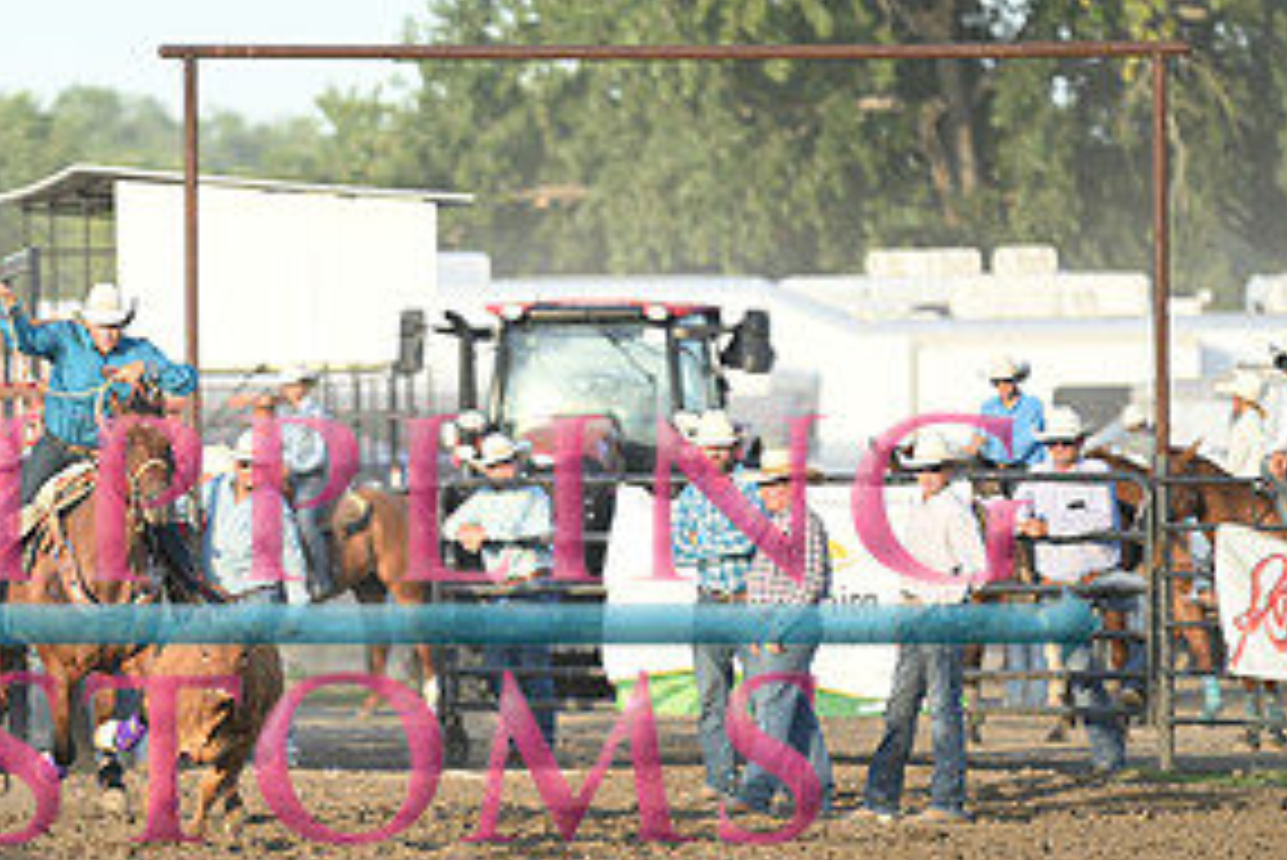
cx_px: 207
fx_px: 14485
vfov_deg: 3.4
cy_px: 619
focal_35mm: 405
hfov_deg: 5.1
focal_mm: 200
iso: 200
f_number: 2.8
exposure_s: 1/500
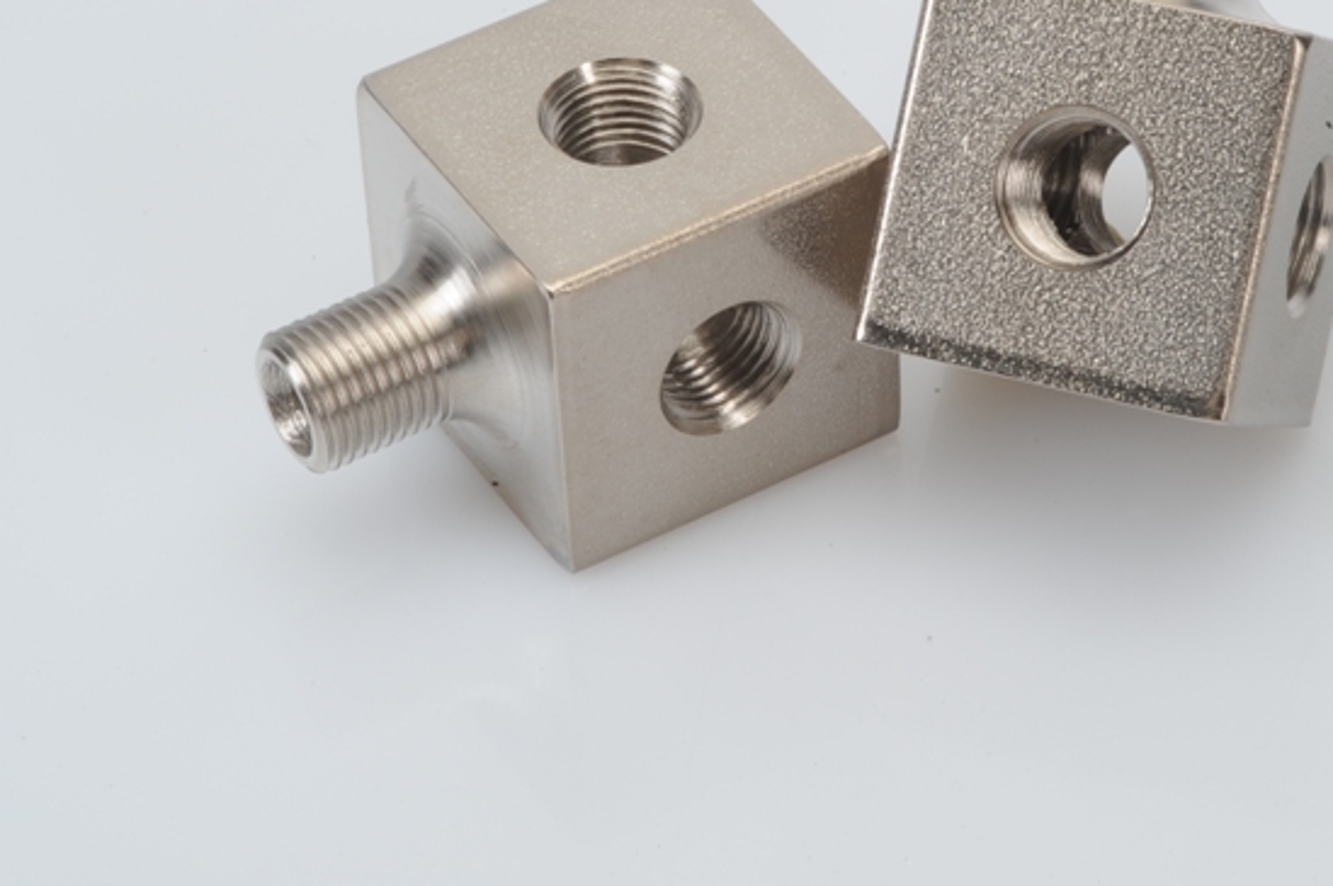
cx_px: 886
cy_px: 174
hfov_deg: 12.0
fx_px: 6326
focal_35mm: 171
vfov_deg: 8.0
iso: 200
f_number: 40
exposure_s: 1/80
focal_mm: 105
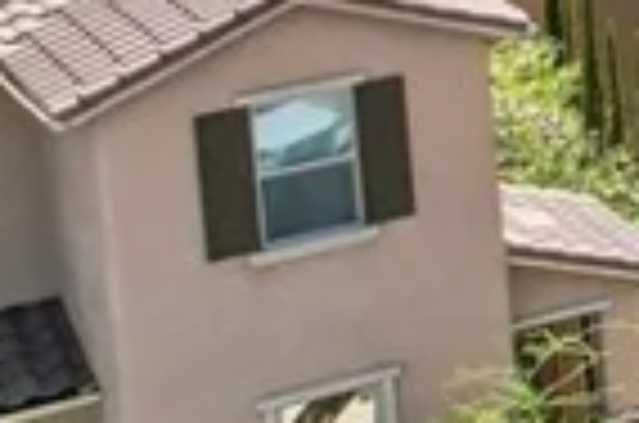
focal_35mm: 159
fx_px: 2816
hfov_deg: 8.8
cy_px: -446
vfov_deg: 8.2
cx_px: 2254
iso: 120
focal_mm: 8.4
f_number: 2.8
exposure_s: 1/1600
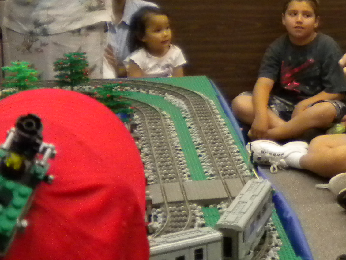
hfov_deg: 16.3
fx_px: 1129
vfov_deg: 13.0
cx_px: 469
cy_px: 44
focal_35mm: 113
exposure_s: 1/51.5
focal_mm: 6.3
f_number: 3.1
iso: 400
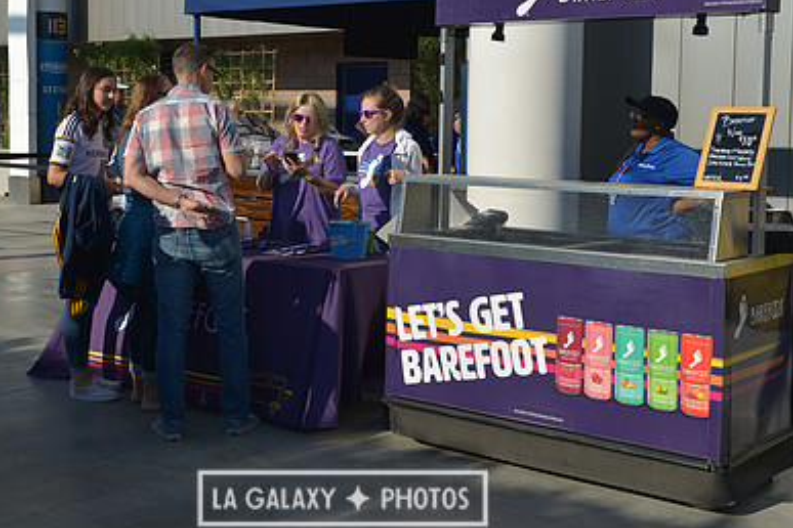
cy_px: 191
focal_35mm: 54
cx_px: 342
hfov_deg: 36.8
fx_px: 1189
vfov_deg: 25.0
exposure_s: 1/400
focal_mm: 36
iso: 100
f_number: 8
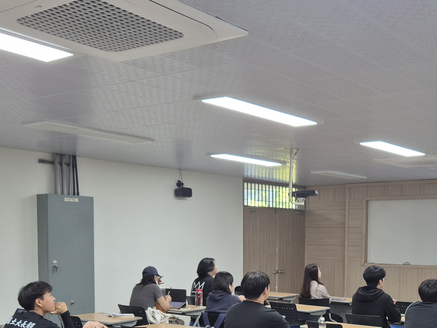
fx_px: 606
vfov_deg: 29.5
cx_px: 300
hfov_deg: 39.1
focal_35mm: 48
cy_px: 271
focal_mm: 5.4
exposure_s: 1/120
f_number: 1.8
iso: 125
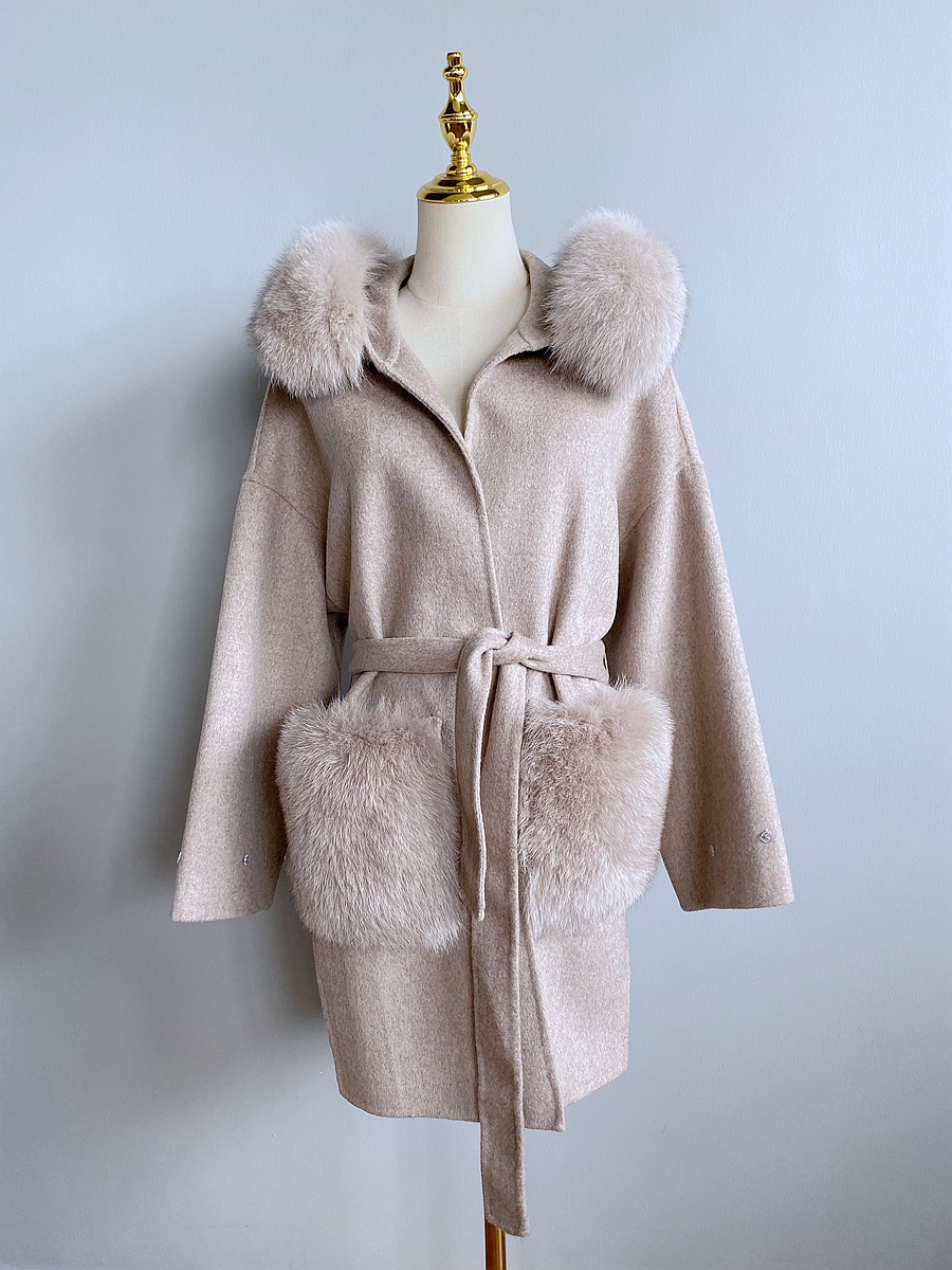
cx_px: 476
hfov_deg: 53.1
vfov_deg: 67.3
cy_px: 635
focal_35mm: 26
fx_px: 953
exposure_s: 1/121
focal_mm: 4.25
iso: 100
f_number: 1.8
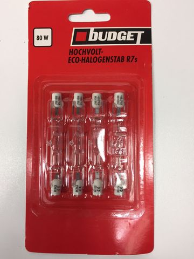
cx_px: 97
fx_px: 217
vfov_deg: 61.7
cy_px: 130
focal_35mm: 29
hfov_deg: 48.2
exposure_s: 1/33
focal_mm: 4.15
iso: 32
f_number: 2.2
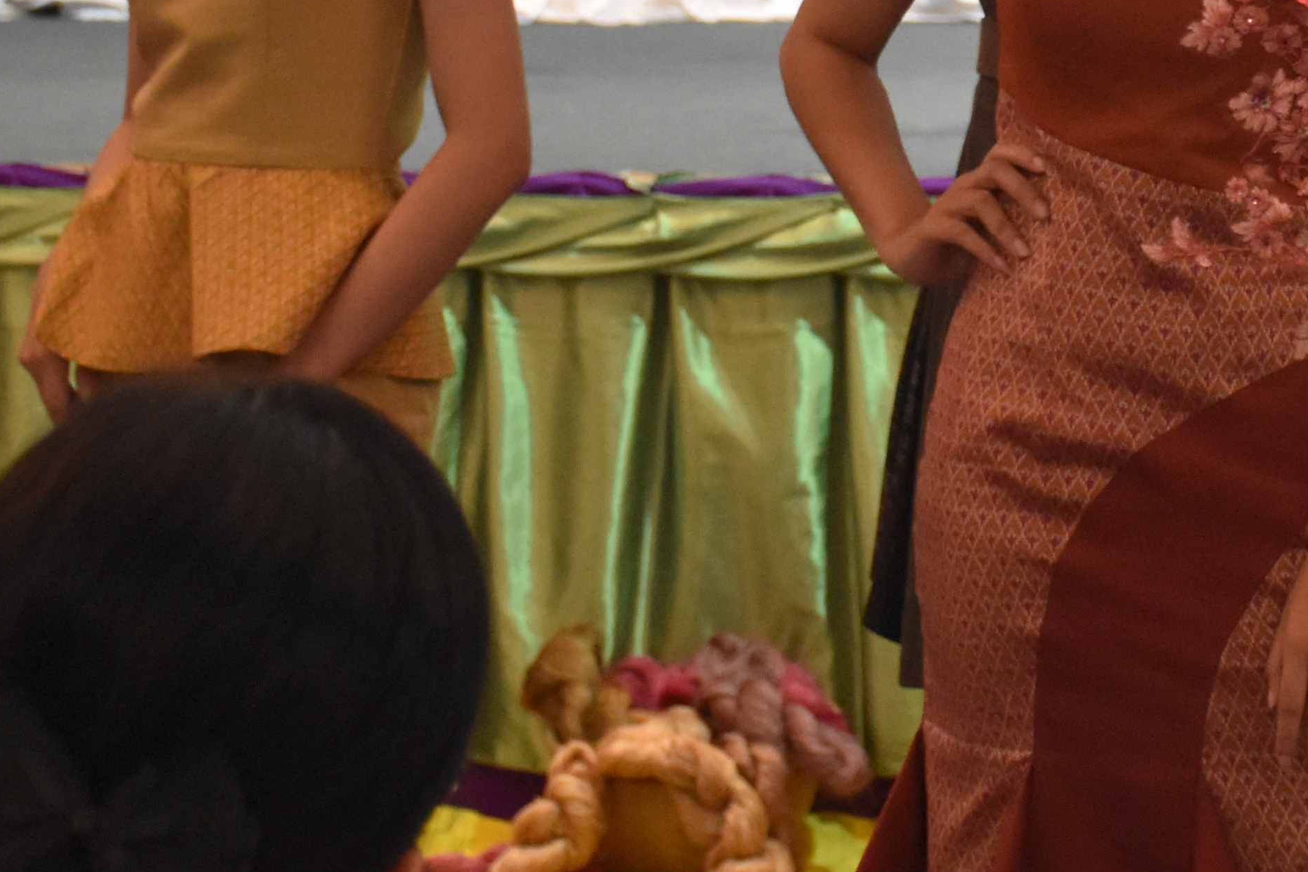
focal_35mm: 168
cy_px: -10
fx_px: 6088
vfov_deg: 8.1
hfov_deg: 12.1
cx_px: 1455
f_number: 4.2
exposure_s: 1/60
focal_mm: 35
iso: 2500
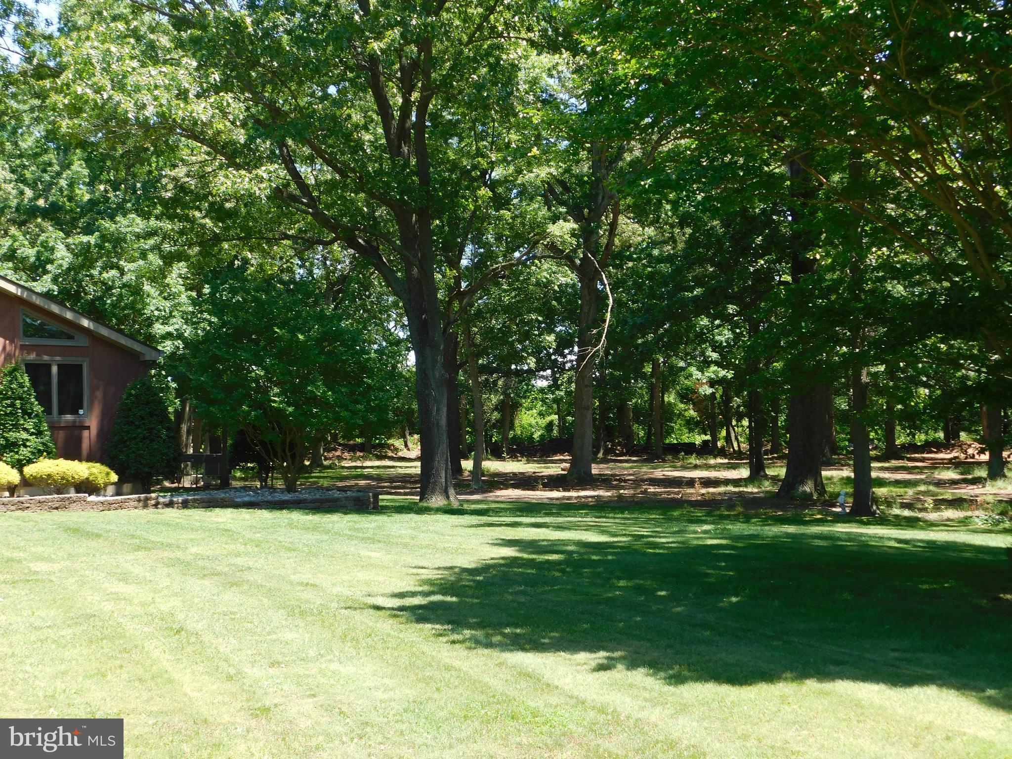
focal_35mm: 45
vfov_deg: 32.2
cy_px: 380
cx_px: 506
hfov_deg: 42.1
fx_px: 1316
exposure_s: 1/200
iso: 125
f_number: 3.7
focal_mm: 8
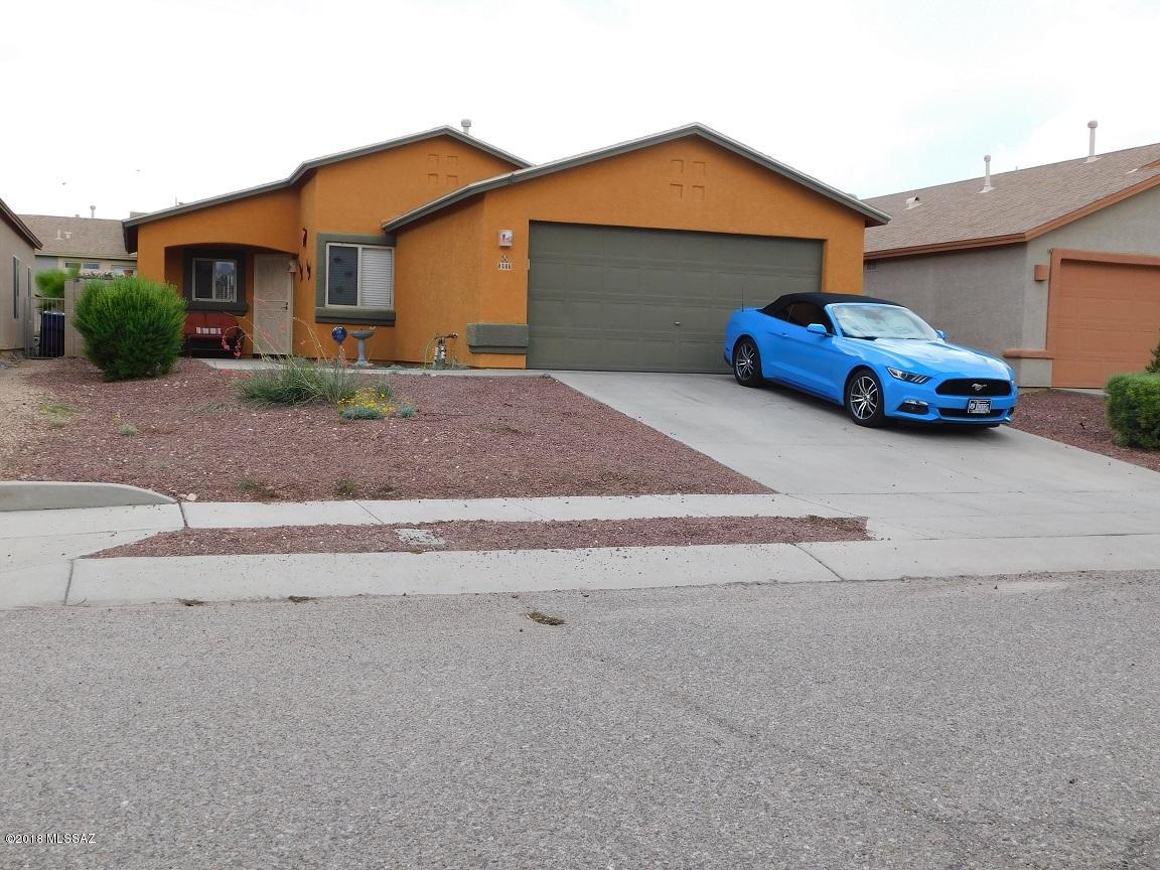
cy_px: 435
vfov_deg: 39.7
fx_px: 1206
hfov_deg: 51.4
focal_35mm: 36
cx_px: 580
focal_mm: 6.3
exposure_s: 1/640
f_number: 3.5
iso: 125
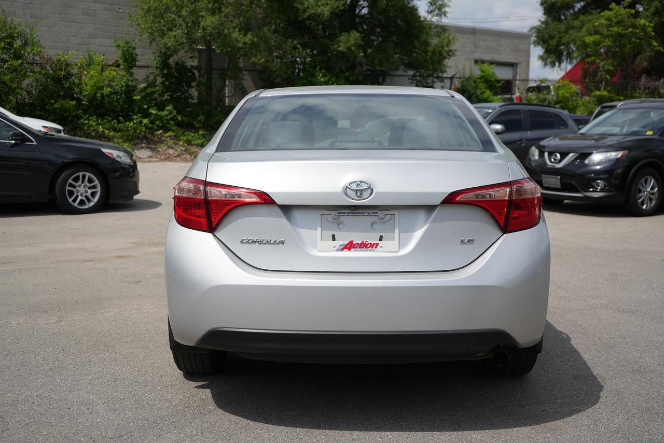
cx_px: 332
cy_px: 222
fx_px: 719
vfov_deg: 34.2
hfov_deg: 49.5
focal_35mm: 39
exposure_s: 1/1000
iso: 100
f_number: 5
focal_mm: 39
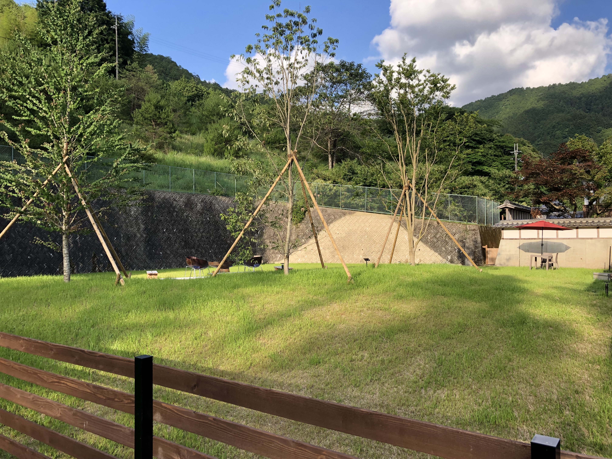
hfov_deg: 63.4
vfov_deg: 49.7
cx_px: 306
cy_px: 230
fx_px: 495
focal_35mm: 28
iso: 20
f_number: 1.8
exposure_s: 1/510
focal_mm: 3.99
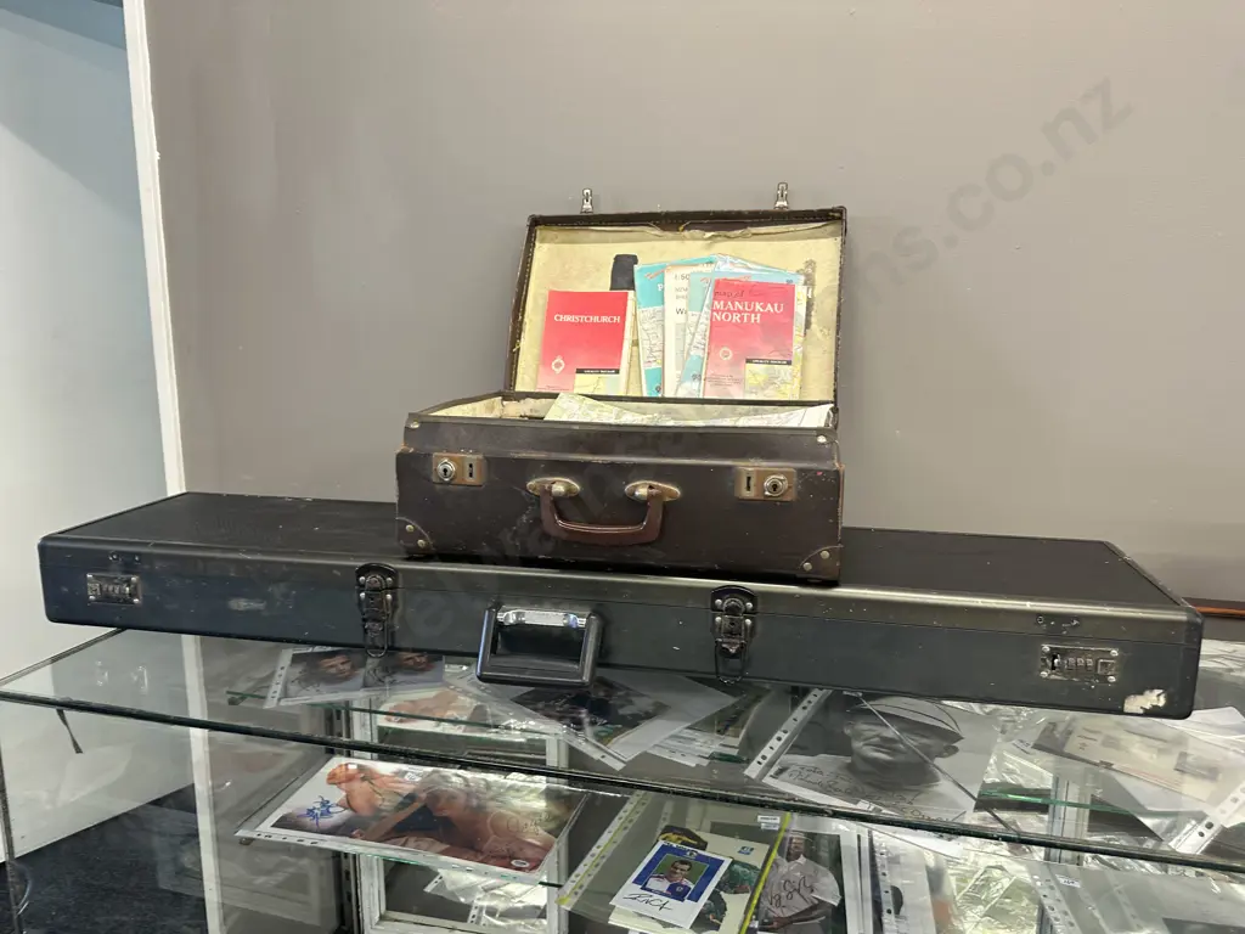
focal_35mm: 24
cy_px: 467
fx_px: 863
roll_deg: +0.4
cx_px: 622
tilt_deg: -10.9
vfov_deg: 56.8
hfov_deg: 71.6
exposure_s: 1/50
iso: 125
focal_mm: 6.86
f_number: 1.78
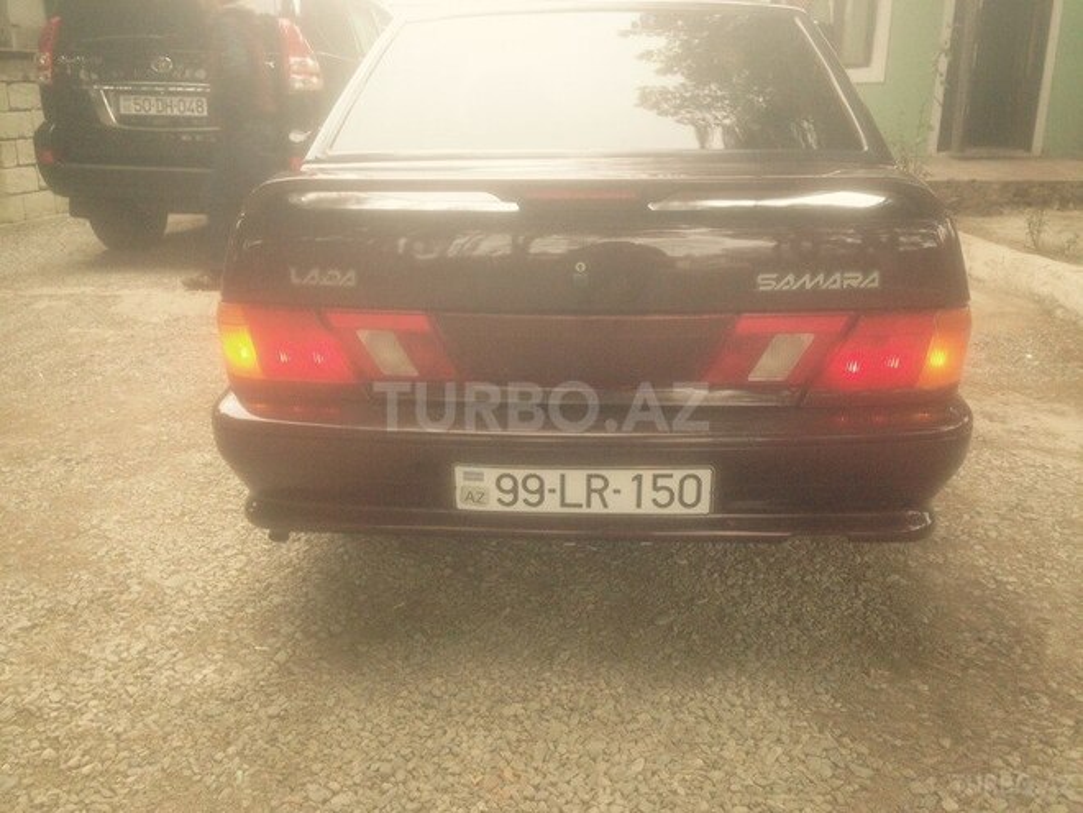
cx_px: 542
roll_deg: -1.9
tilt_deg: -19.6
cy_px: 406
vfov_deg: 42.9
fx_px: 1032
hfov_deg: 55.4
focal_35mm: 33
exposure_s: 1/40
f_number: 2.4
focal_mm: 4.12
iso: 50
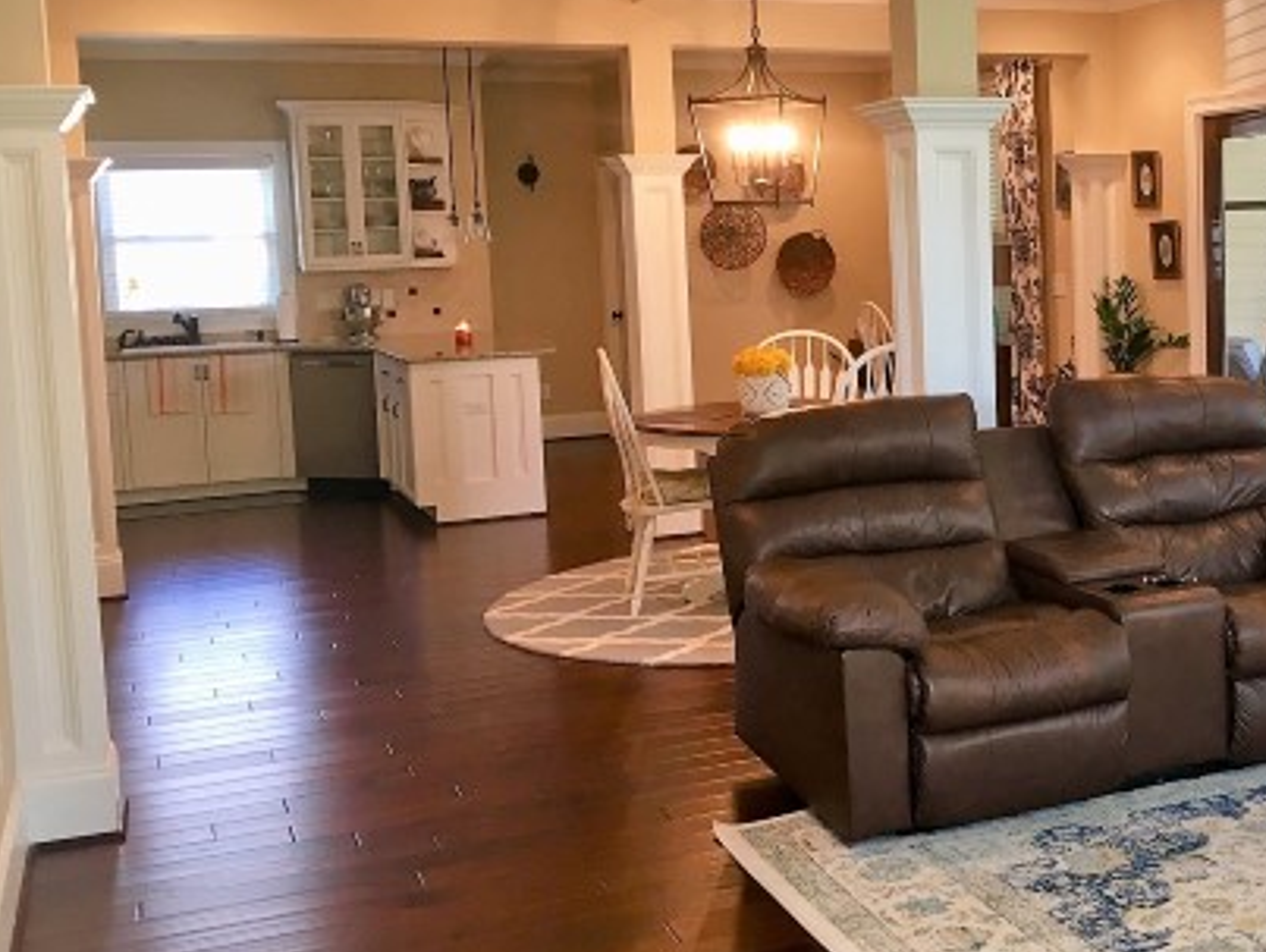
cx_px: 983
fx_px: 1684
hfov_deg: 39.8
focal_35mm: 46
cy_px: 377
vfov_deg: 31.5
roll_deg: +1.9
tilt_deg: -4.4
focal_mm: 4.15
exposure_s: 1/30
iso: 64
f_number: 2.2
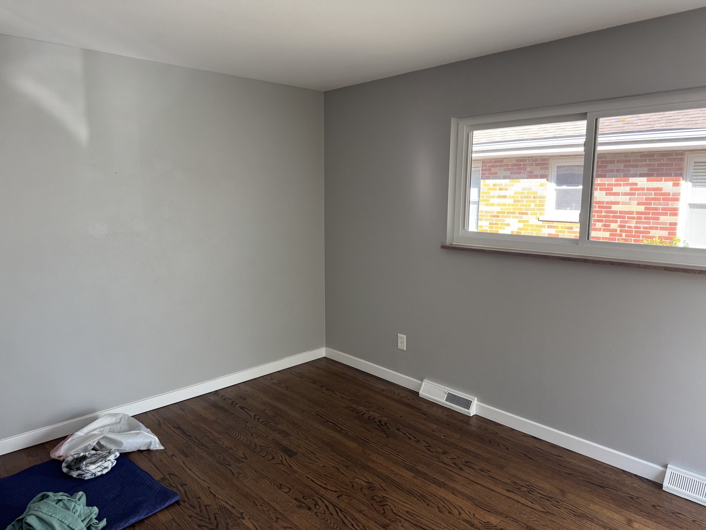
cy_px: 265
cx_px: 353
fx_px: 489
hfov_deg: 71.6
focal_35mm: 24
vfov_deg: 56.8
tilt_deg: -8.8
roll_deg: -0.9
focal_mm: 6.76
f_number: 1.78
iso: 100
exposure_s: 1/121
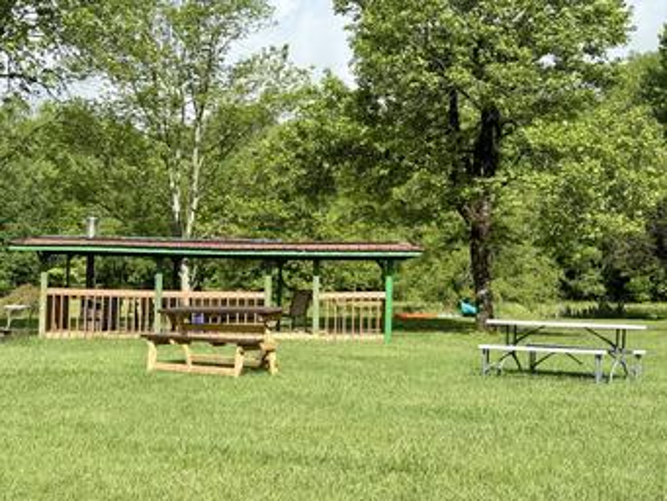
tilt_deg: +3.4
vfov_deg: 28.0
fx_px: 1002
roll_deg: +0.9
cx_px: 334
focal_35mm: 52
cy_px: 250
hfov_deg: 36.8
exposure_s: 1/2451
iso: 40
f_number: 1.6
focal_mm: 5.96
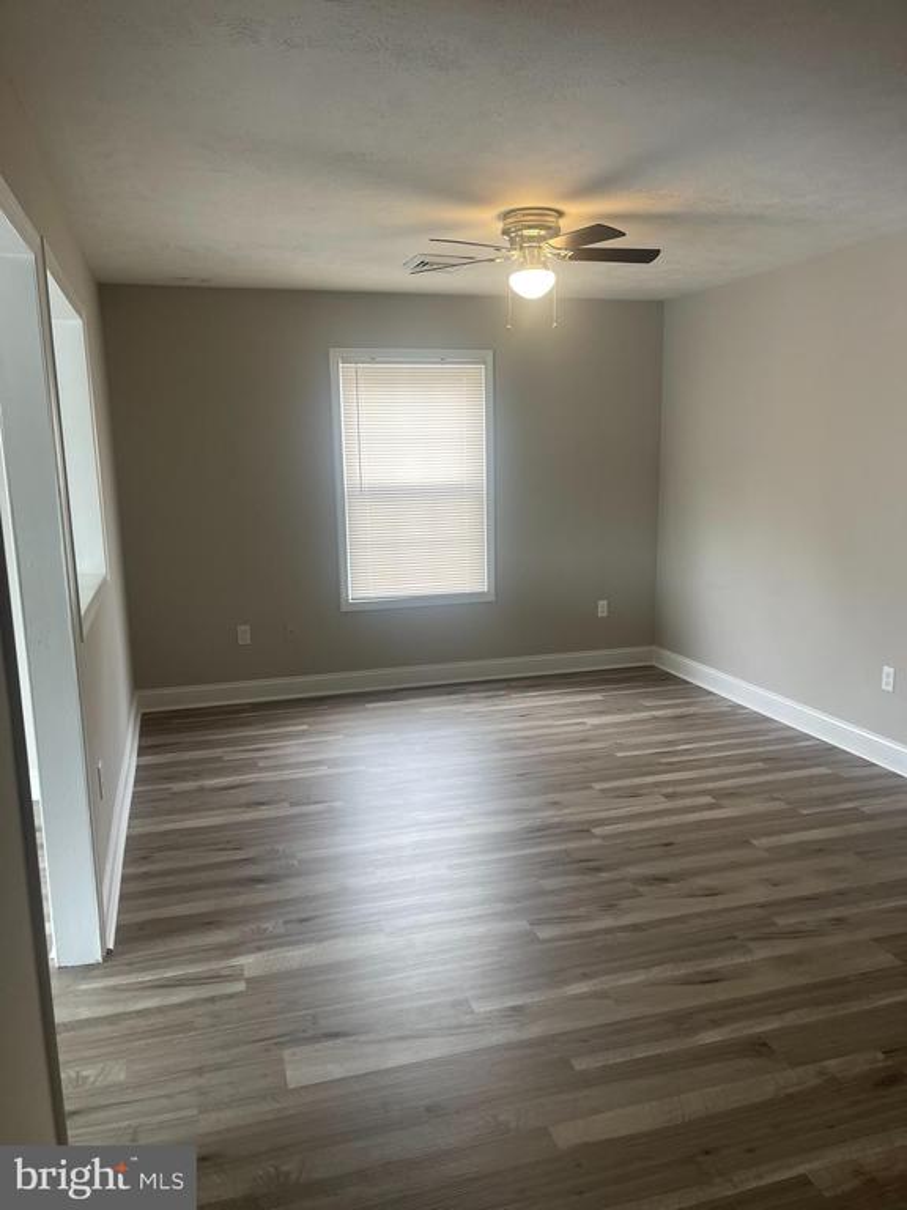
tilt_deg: -11.7
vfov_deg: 69.4
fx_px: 873
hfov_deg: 54.9
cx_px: 454
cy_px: 605
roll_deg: +1.8
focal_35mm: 25
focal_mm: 5.1
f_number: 1.6
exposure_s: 1/60
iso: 80
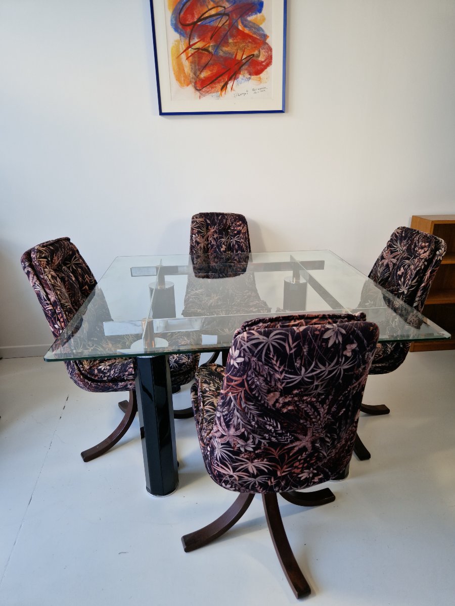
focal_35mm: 23
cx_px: 228
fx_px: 403
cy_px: 303
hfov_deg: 58.9
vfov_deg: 73.9
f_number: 1.8
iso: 50
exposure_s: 1/50
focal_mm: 5.4
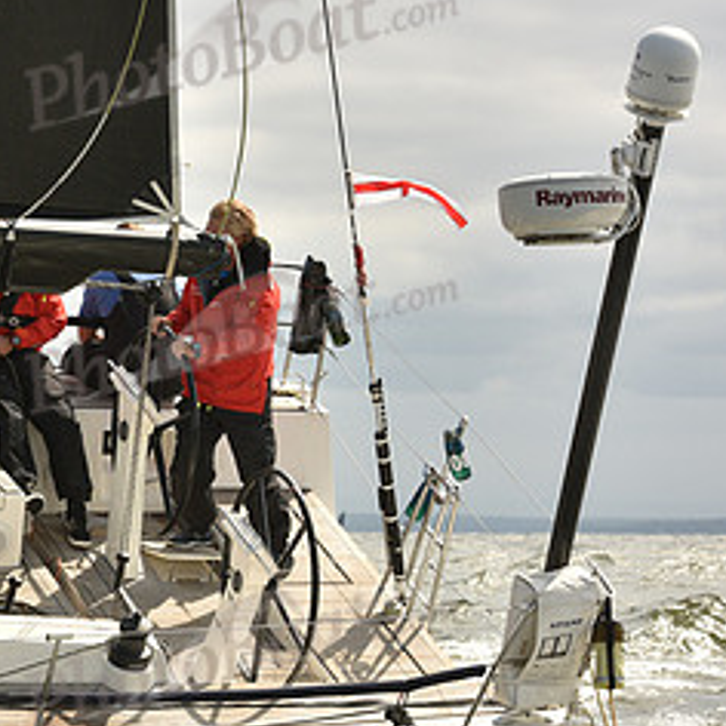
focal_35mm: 205
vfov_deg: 8.5
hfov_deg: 8.4
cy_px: 537
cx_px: -132
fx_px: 4864
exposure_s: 1/1600
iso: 320
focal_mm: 98
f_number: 7.1
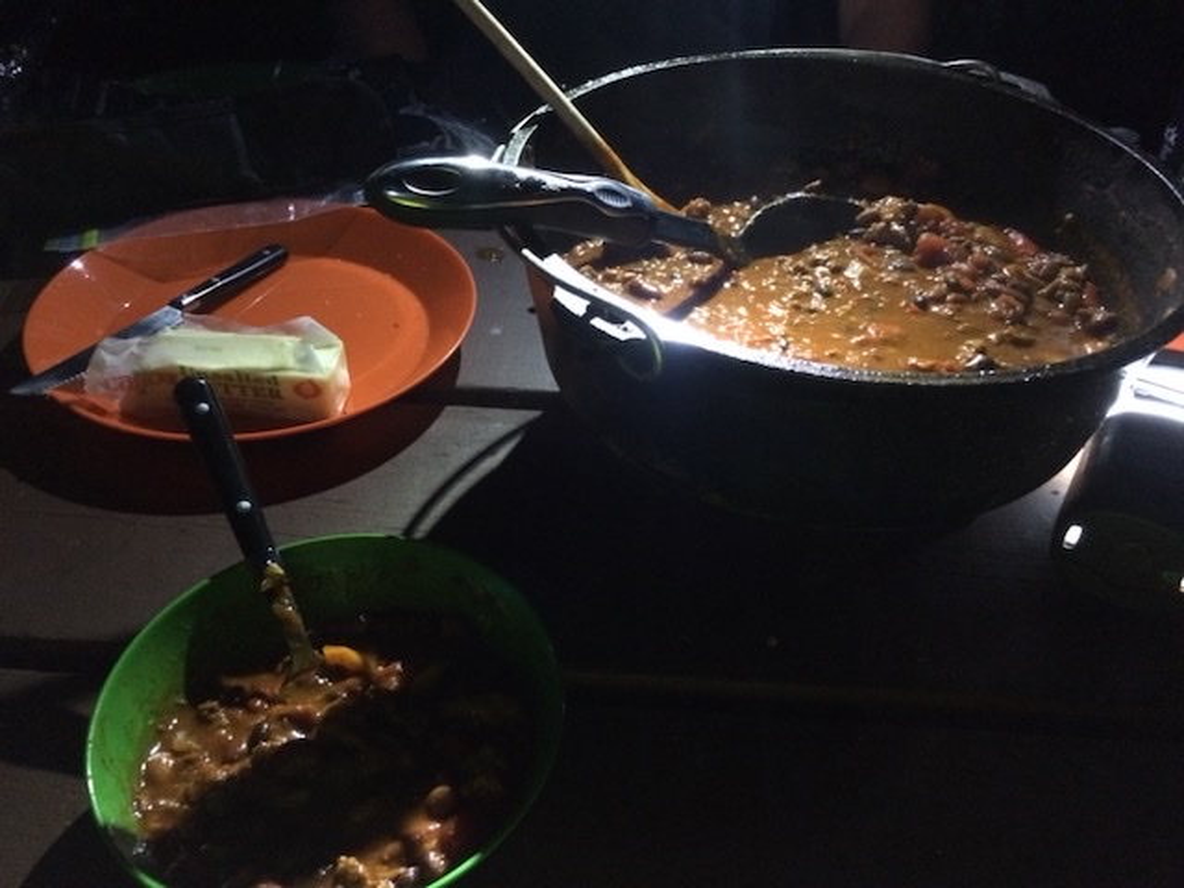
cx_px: 592
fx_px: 992
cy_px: 444
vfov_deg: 48.2
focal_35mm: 29
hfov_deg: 61.7
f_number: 2.2
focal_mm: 4.15
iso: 400
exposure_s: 1/15
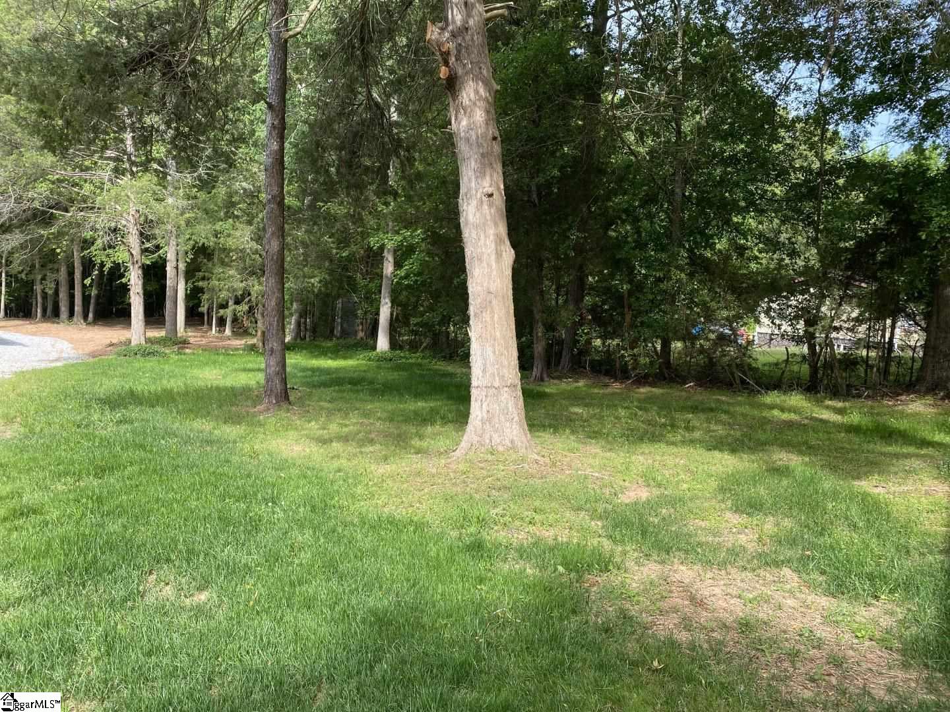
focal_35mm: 26
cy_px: 356
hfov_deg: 67.3
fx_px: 714
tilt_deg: -2.6
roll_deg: -3.0
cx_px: 475
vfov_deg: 53.1
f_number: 1.8
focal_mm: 4.25
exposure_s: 1/409
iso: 32
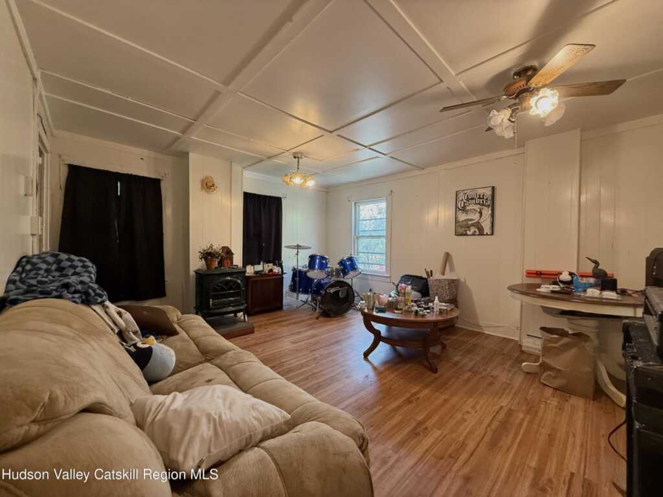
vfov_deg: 85.7
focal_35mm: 14
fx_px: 268
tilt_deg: -0.5
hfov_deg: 102.1
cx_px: 332
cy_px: 248
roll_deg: -0.8
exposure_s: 1/60
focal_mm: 2.22
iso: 250
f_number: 2.2
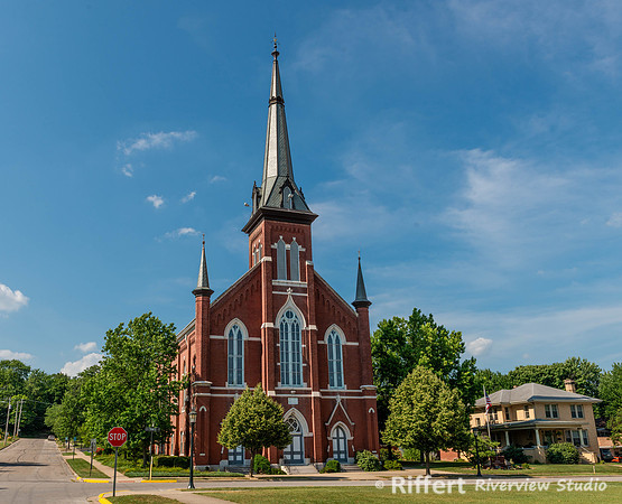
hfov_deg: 53.9
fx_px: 609
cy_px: 269
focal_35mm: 33
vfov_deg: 45.0
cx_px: 266
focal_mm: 26
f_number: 11
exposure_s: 1/200
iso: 100
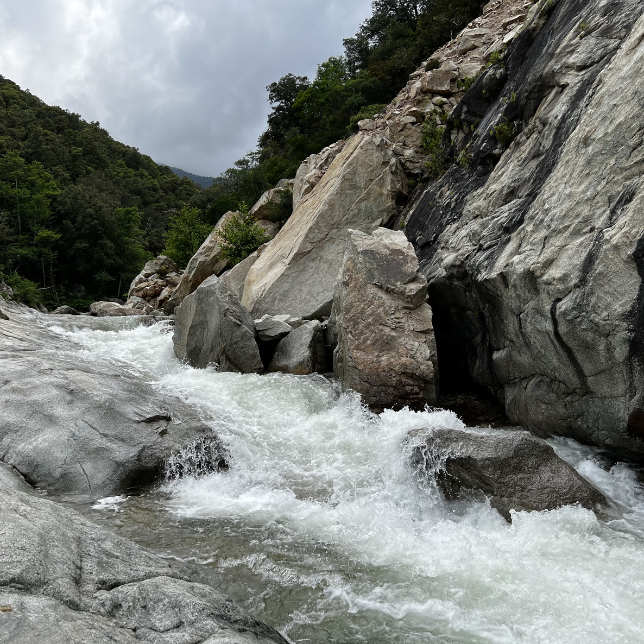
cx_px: 307
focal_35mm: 31
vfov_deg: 52.5
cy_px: 323
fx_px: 652
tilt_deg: +0.4
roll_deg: +1.8
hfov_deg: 52.5
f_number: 1.5
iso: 50
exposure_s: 1/2252
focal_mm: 5.7
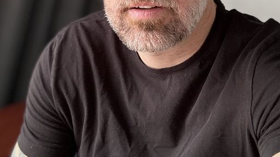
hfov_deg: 40.5
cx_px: 156
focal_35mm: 51
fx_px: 378
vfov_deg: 21.8
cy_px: -29
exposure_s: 1/86
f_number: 1.9
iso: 80
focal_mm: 2.69
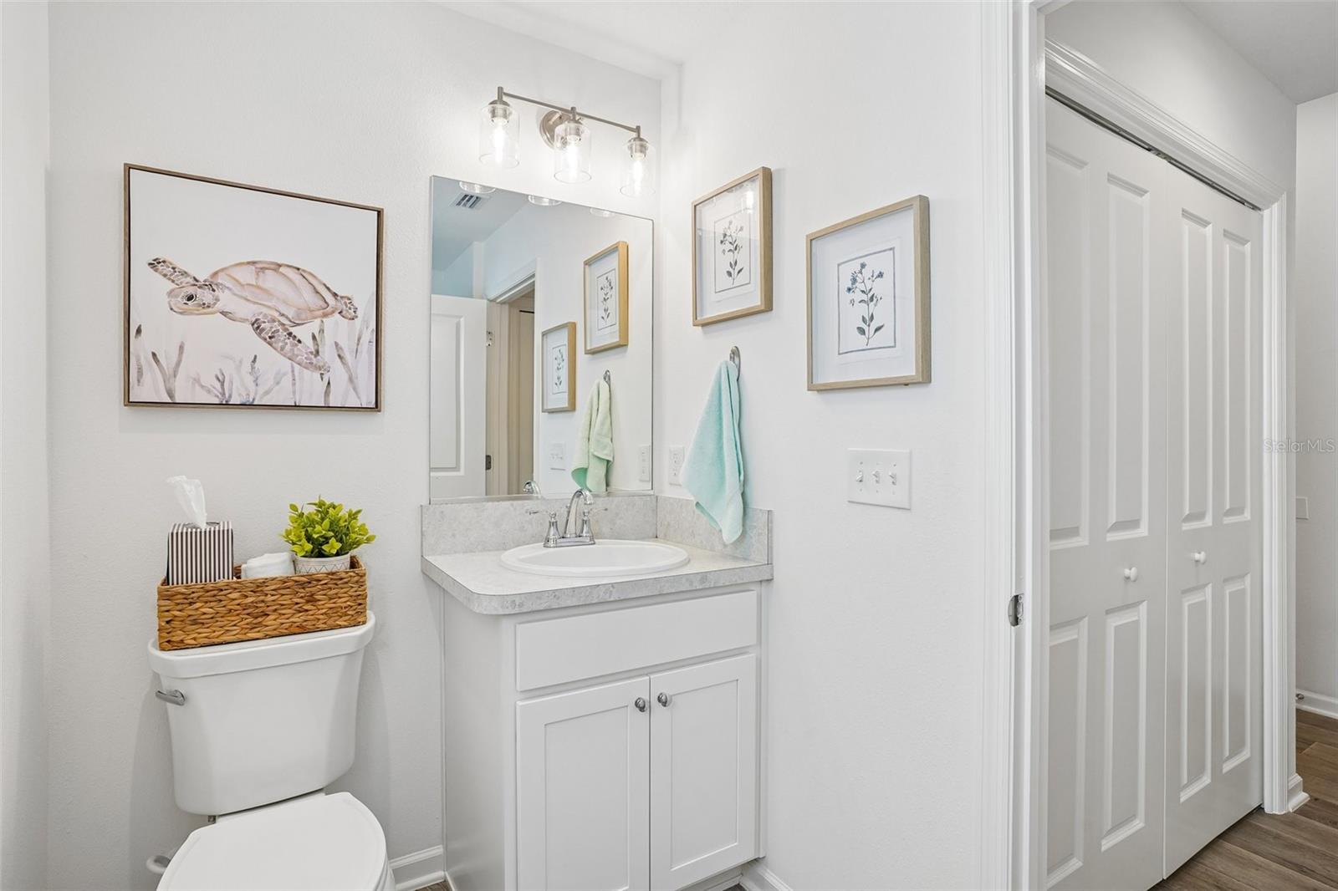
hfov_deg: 93.3
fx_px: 632
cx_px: 669
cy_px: 446
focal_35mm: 17
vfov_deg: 70.4
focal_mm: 17
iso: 200
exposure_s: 1/30
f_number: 9
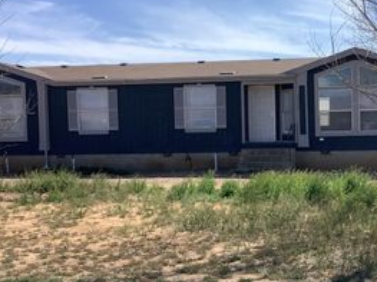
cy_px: 157
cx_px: 264
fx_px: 642
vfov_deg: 24.8
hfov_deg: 32.3
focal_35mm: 59
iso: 25
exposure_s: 1/1404
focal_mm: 3.3
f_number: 2.4
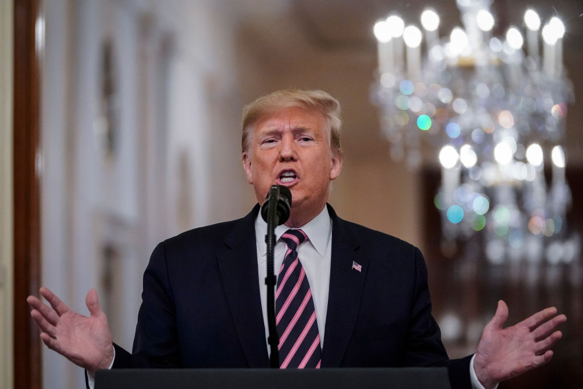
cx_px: 292
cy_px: 194
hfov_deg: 10.9
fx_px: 3045
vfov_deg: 7.3
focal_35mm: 188
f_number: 4
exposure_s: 1/200
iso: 10000
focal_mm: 188
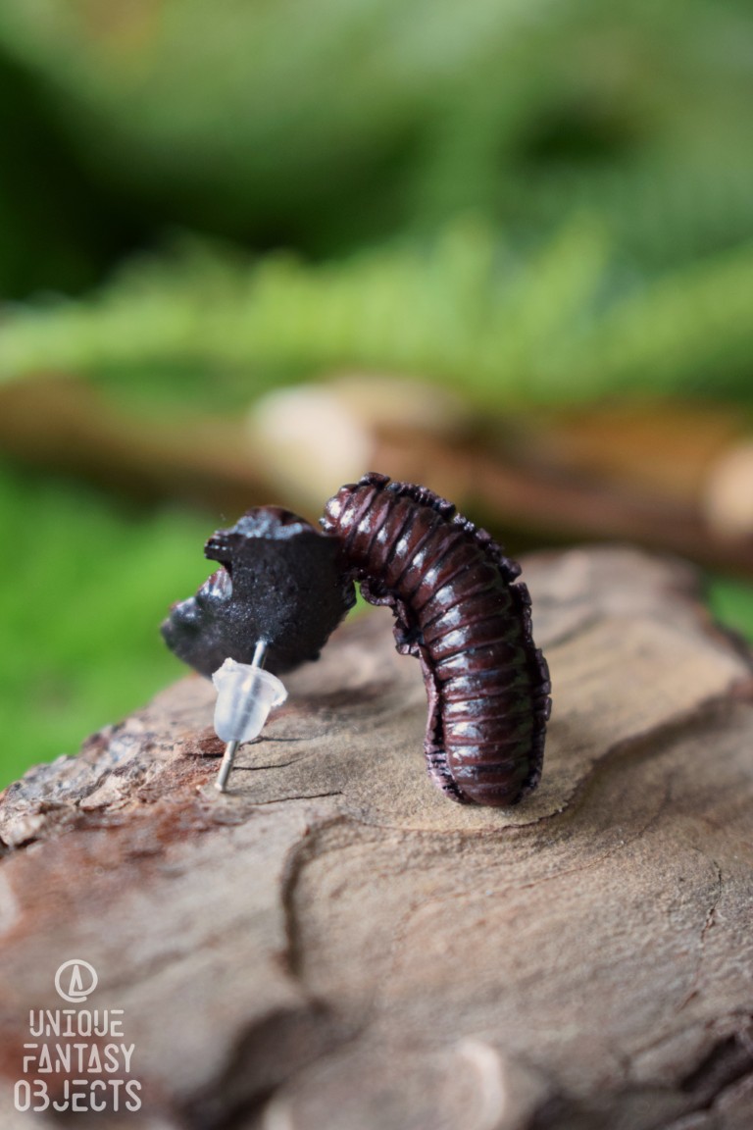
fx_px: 2588
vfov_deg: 24.6
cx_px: 376
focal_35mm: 82
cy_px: 565
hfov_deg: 16.6
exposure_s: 1/60
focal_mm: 55
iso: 1400
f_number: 5.6
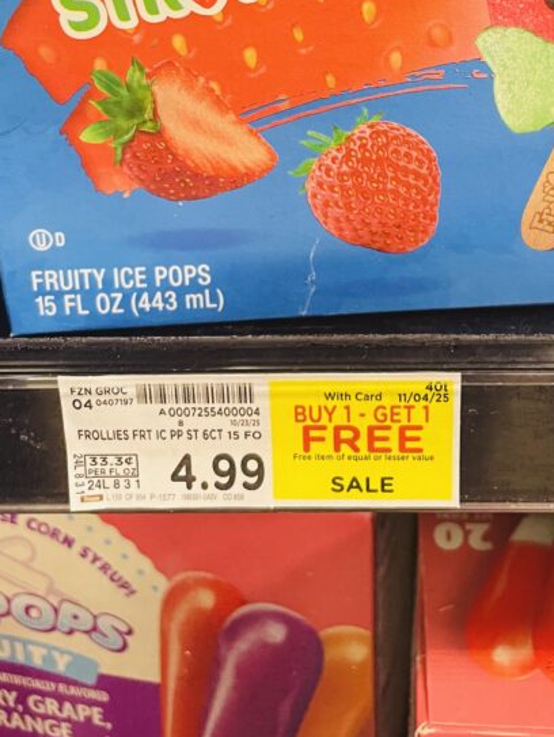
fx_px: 1044
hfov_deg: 29.6
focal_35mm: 49
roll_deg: +1.5
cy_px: 79
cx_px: 348
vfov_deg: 36.5
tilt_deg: -18.7
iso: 320
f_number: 1.6
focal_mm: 4.2
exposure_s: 1/60
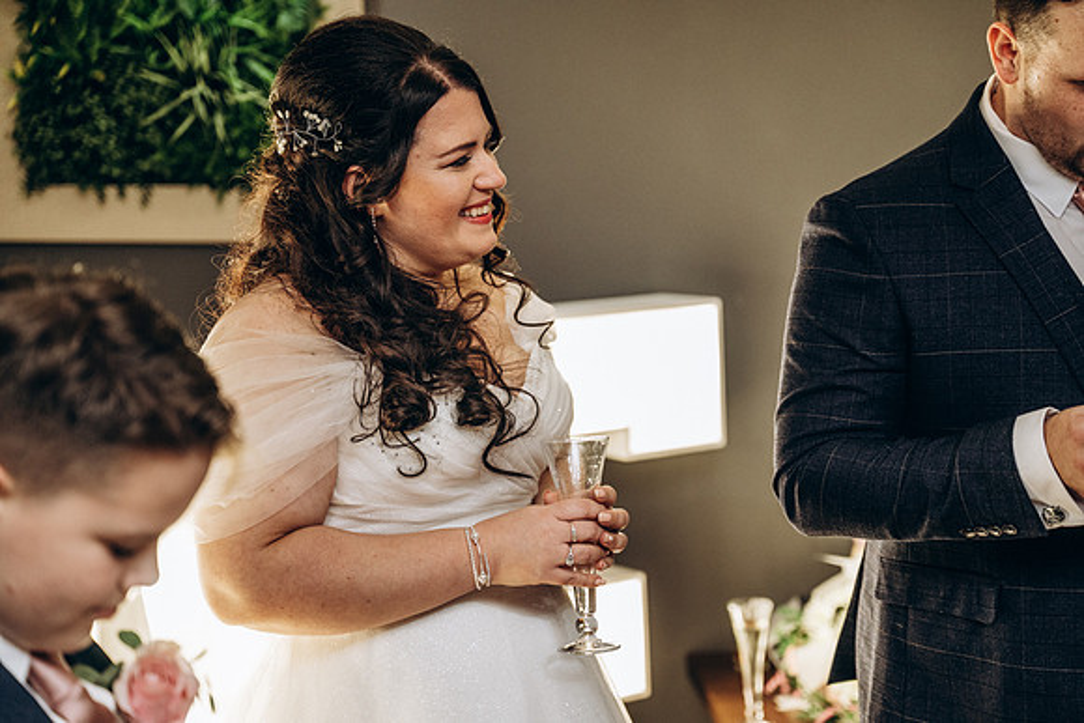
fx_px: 2108
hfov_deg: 28.8
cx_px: 542
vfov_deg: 19.5
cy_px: 362
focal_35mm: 70
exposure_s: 1/125
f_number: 2.8
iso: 2000
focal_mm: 70
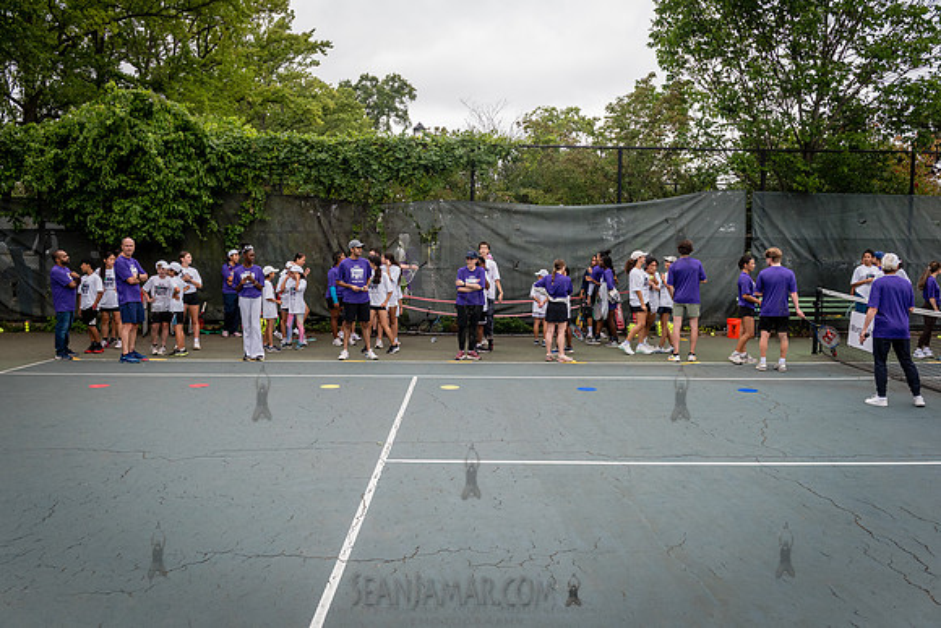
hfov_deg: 63.5
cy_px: 314
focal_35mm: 29
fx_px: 760
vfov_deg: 44.9
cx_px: 470
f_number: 5
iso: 1000
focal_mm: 29
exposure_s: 1/800
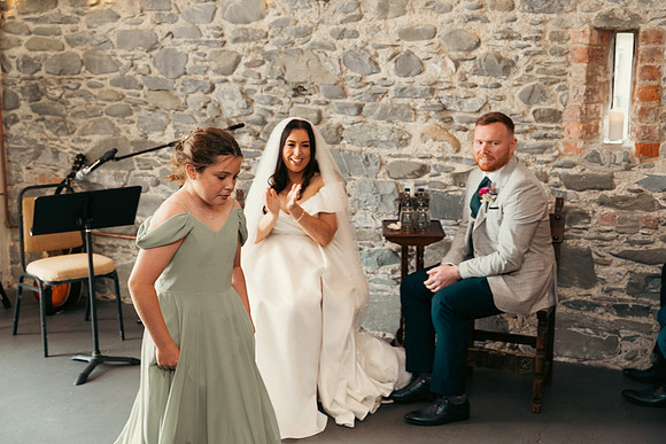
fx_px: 888
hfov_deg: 41.1
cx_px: 333
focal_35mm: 48
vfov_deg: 28.1
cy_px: 222
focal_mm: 48
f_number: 3.5
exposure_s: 1/160
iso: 1250
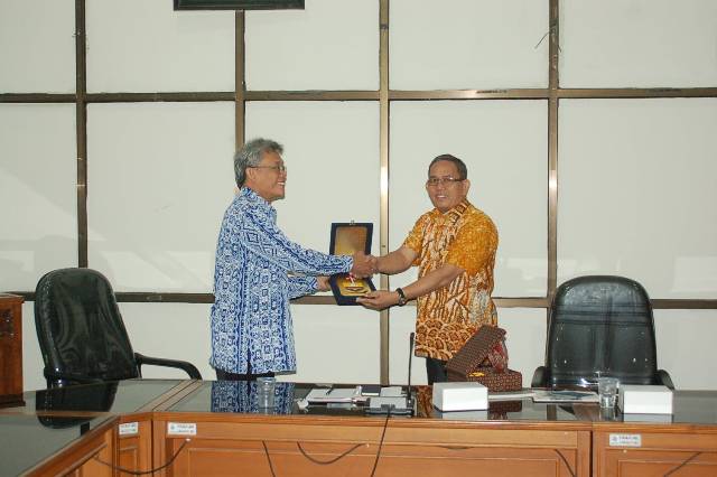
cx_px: 358
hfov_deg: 35.1
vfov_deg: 23.8
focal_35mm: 57
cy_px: 238
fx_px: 1135
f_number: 3.8
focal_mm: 38
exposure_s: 1/60
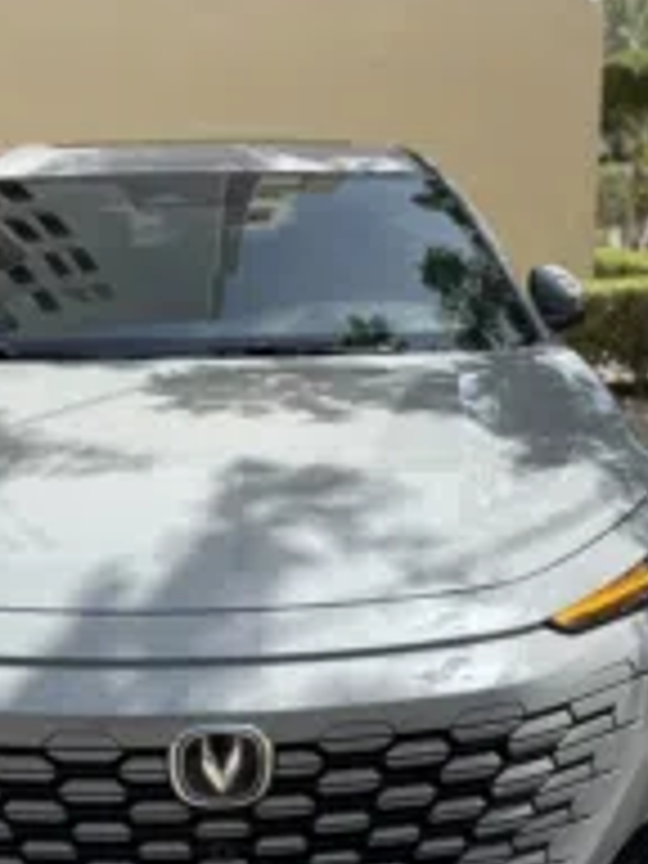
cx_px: 252
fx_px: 1248
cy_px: 446
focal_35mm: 50
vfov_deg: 38.2
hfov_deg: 29.0
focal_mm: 6.76
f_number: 1.78
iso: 80
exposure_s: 1/3759
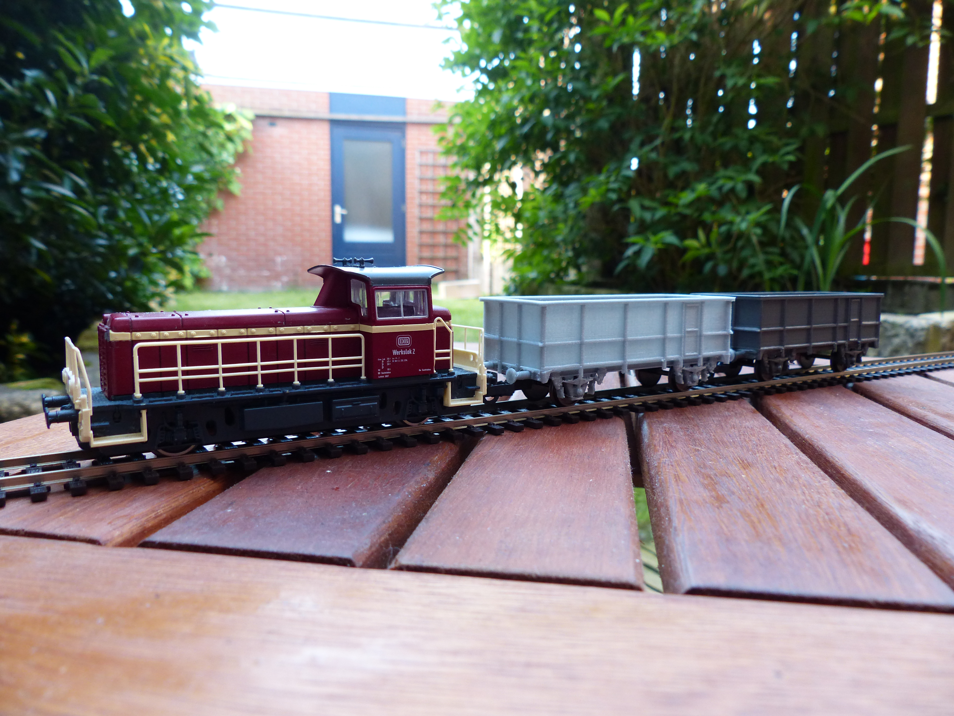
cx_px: 477
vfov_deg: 54.9
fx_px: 689
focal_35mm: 25
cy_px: 358
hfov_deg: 69.4
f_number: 2.8
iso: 200
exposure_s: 1/60
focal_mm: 4.5
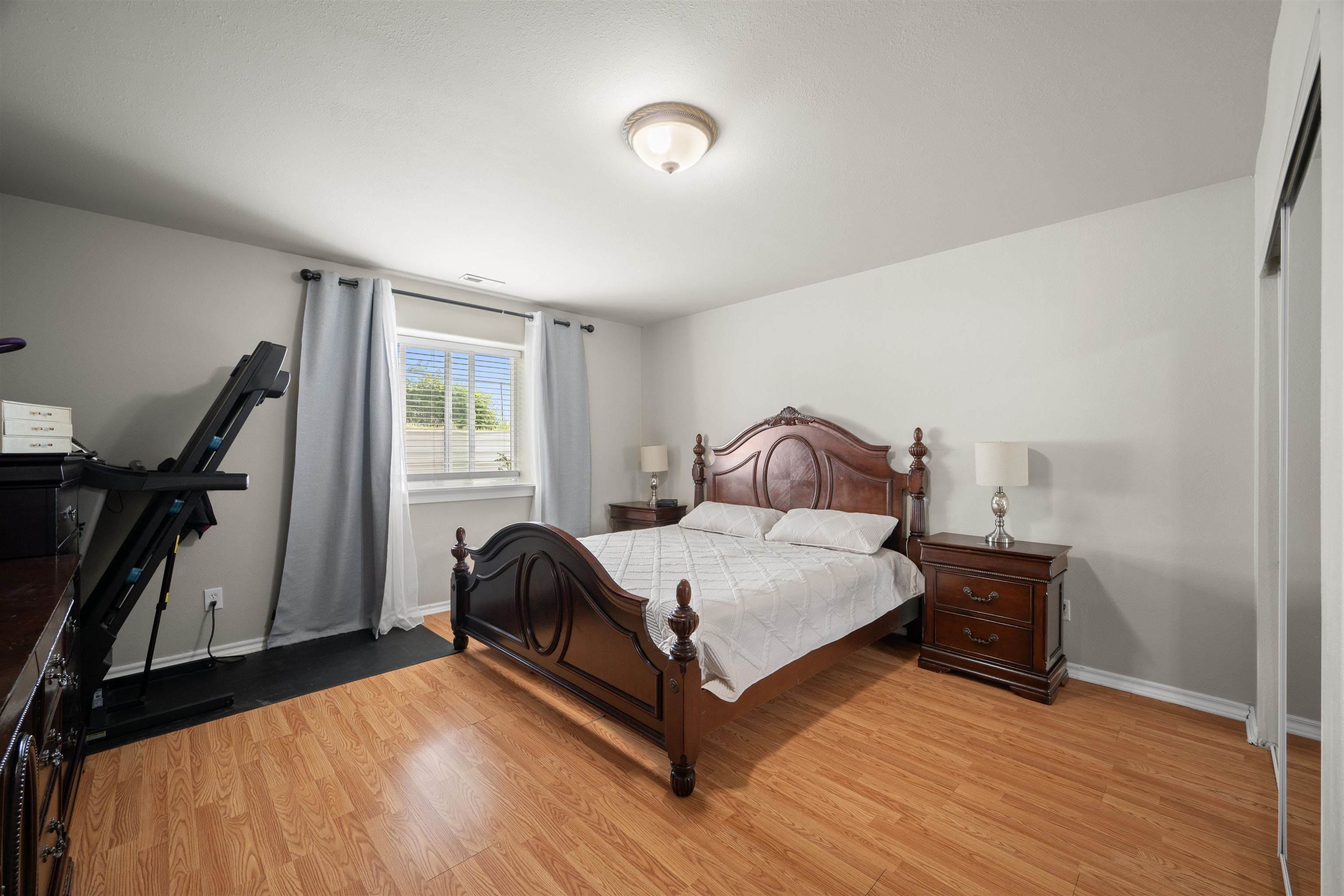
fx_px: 523
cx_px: 672
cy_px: 448
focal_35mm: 14
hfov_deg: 104.3
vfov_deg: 81.2
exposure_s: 1/2
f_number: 8
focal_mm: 14
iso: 100
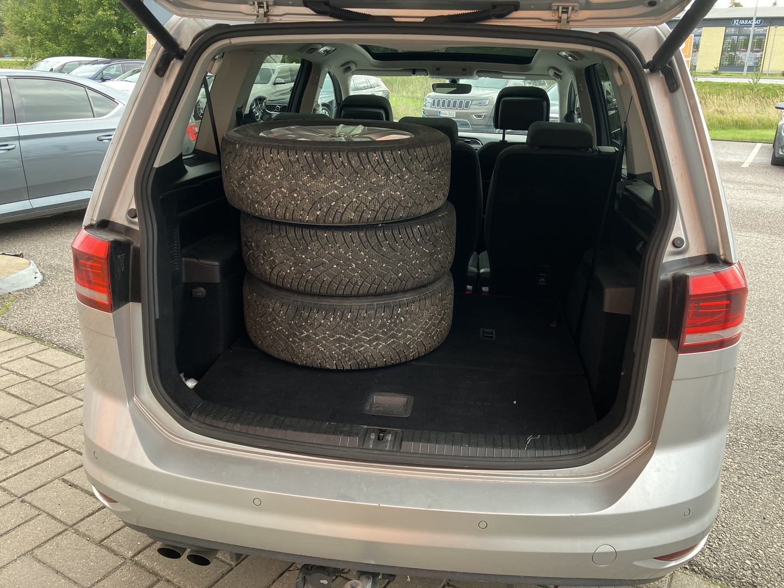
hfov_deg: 63.4
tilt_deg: -17.4
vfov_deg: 49.7
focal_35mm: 28
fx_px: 634
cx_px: 392
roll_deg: -0.8
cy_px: 294
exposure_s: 1/100
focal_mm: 3.99
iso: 80
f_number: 1.8
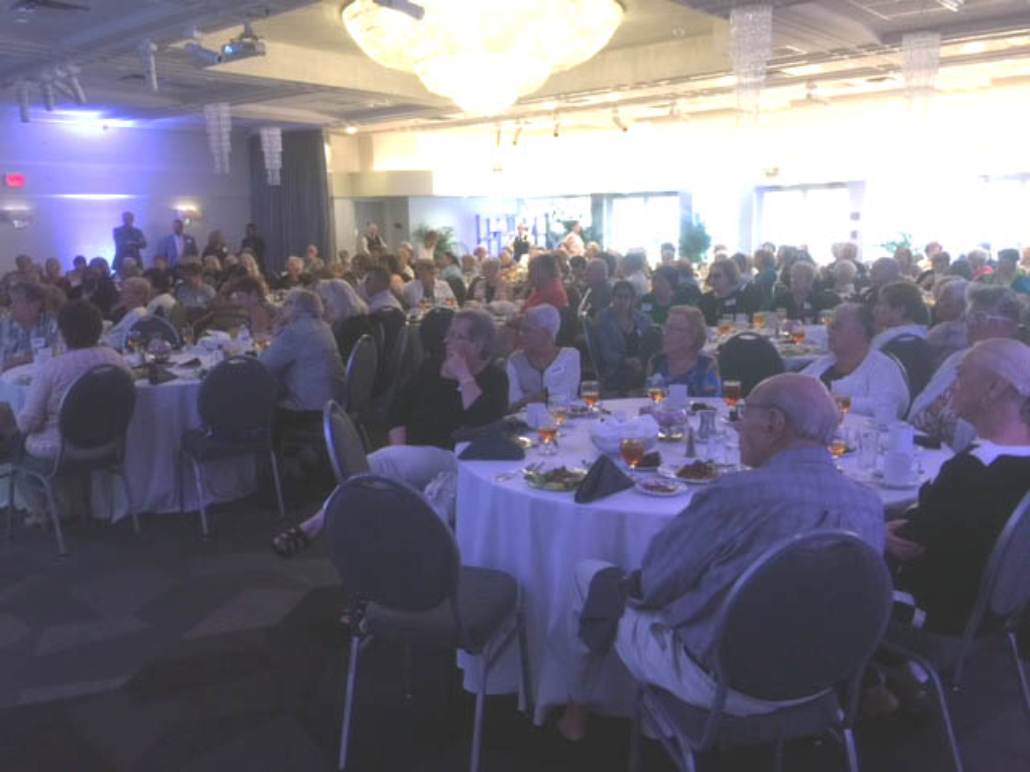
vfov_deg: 48.2
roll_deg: +1.1
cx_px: 515
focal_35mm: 29
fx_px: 863
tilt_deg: -9.6
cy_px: 386
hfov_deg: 61.7
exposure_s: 1/15
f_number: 2.2
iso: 80
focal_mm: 4.15
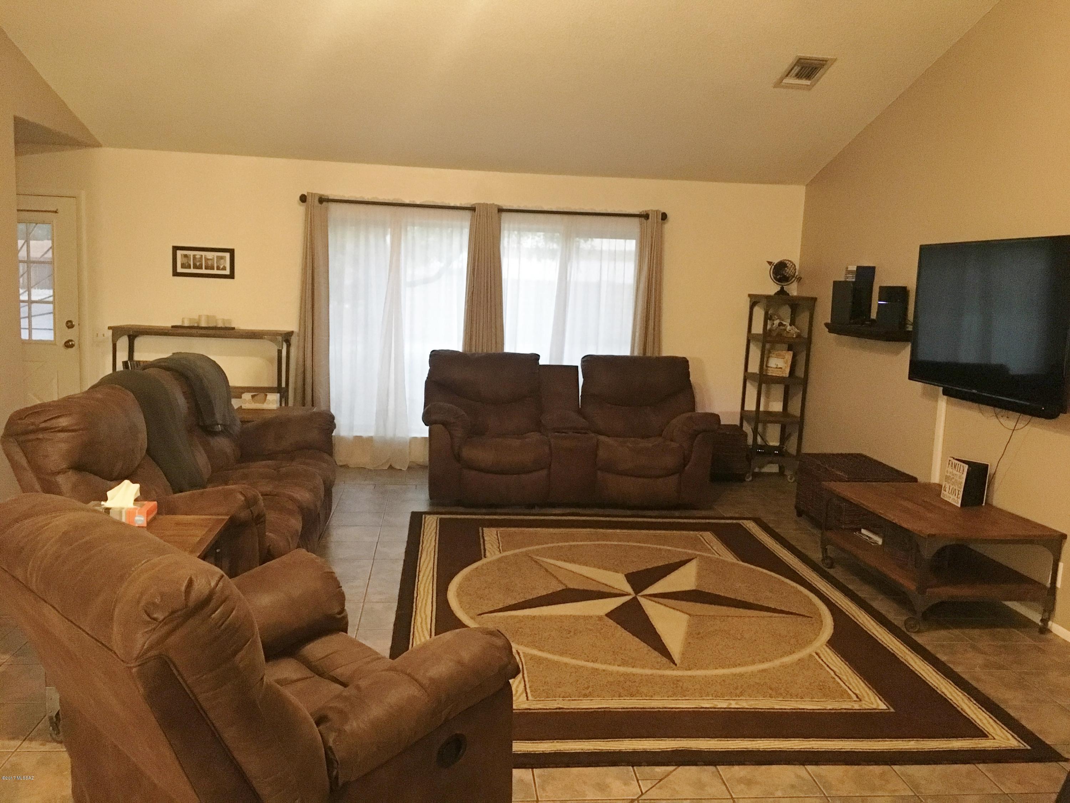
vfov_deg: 48.2
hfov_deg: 61.7
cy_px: 402
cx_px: 535
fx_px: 896
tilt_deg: -7.3
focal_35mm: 29
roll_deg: -3.1
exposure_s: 1/15
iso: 320
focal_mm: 4.15
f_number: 2.2
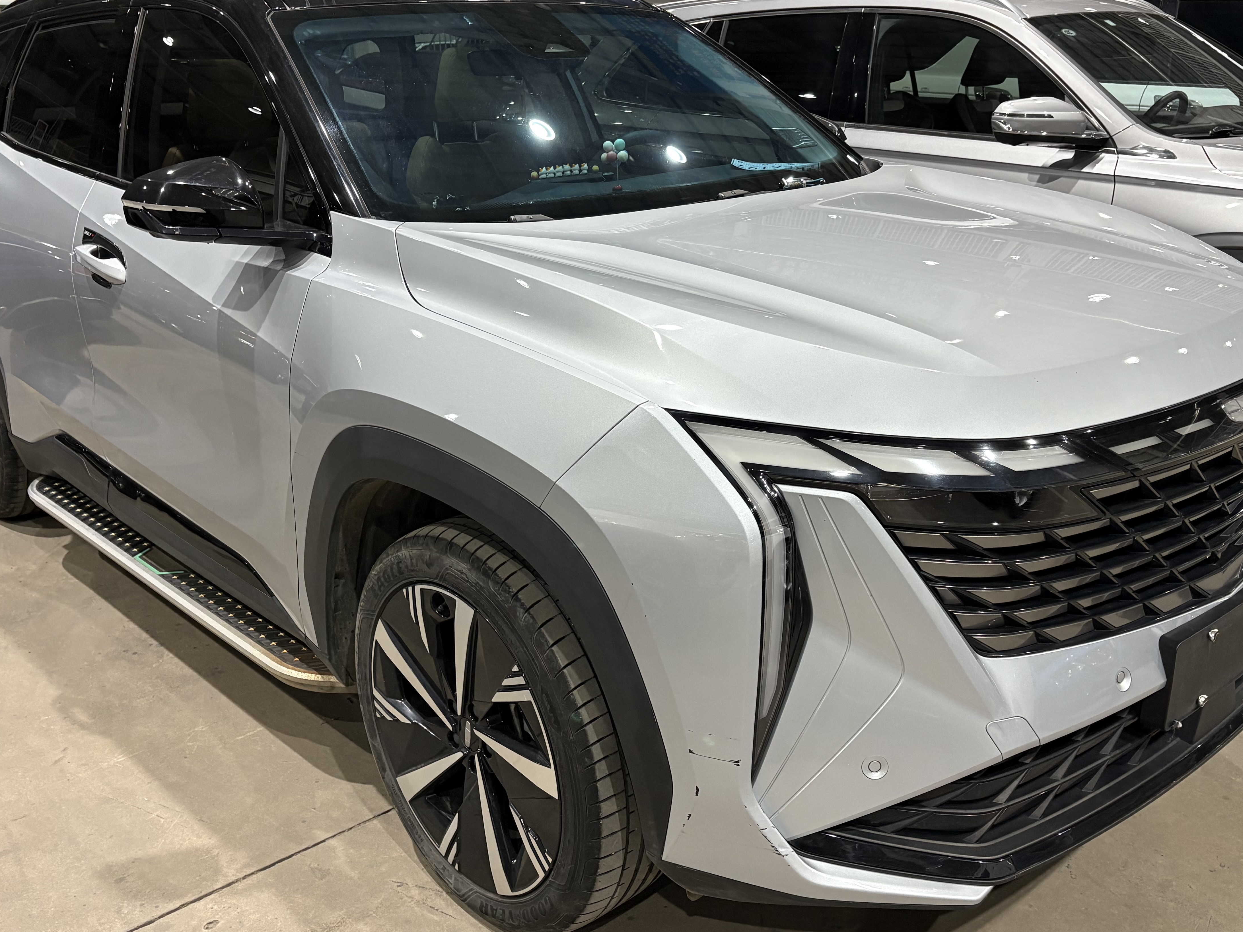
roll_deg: +1.3
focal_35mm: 34
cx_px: 624
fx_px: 1221
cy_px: 436
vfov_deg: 41.8
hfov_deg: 54.0
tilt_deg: -17.8
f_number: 1.6
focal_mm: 5.96
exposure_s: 1/50
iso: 200
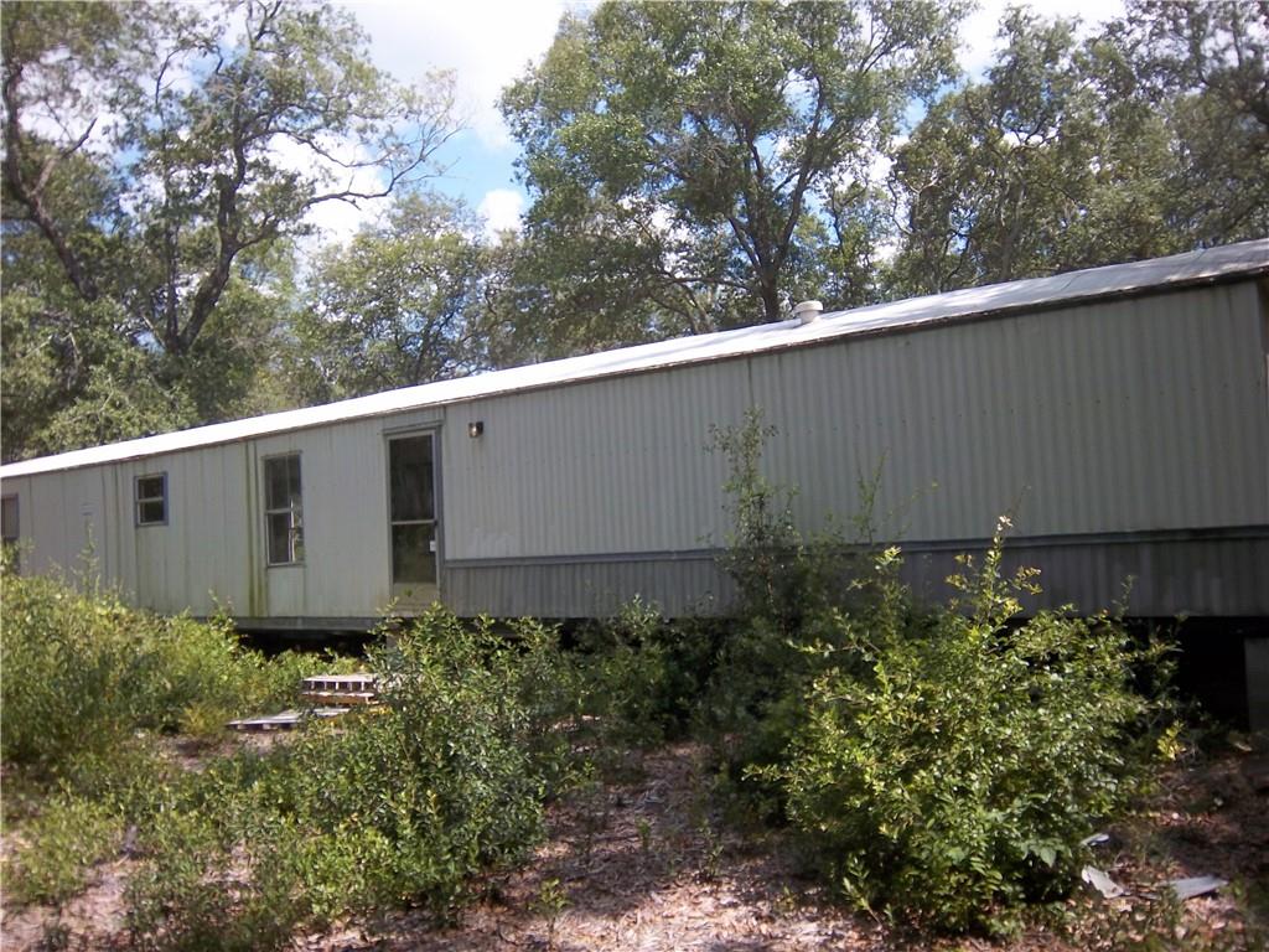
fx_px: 1026
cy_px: 476
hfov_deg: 63.4
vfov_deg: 49.7
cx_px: 634
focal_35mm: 28
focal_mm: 5.1
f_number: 3.5
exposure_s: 1/320
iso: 64
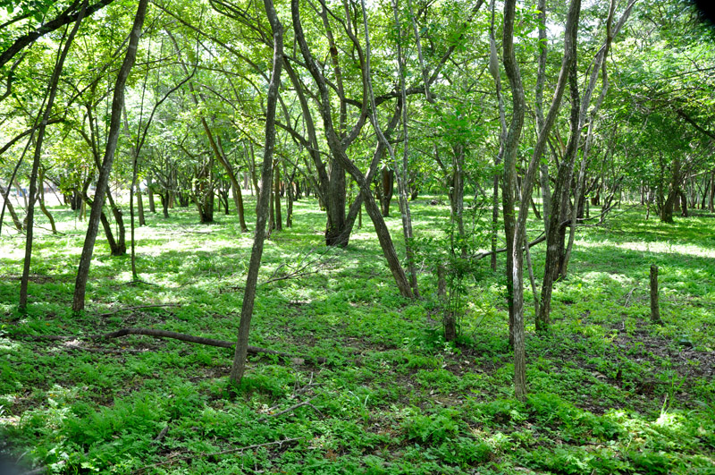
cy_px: 238
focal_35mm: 36
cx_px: 358
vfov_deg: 36.8
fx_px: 714
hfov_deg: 53.2
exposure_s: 1/50
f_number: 7.1
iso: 200
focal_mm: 24
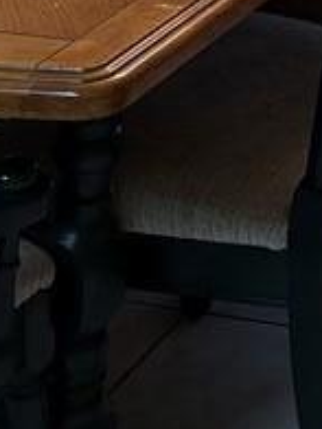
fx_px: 1687
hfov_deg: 9.9
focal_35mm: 136
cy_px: -455
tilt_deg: -6.7
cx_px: 705
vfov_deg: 12.6
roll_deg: +0.4
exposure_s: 1/120
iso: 160
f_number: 1.6
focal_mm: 5.96
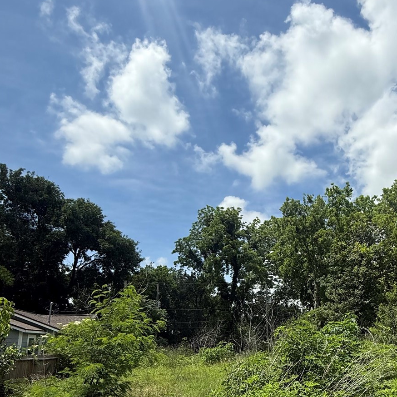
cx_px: 285
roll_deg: +0.8
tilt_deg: +12.7
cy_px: 277
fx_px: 376
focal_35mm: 29
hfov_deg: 53.7
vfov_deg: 54.0
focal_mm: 2.22
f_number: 2.2
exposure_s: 1/3460
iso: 50
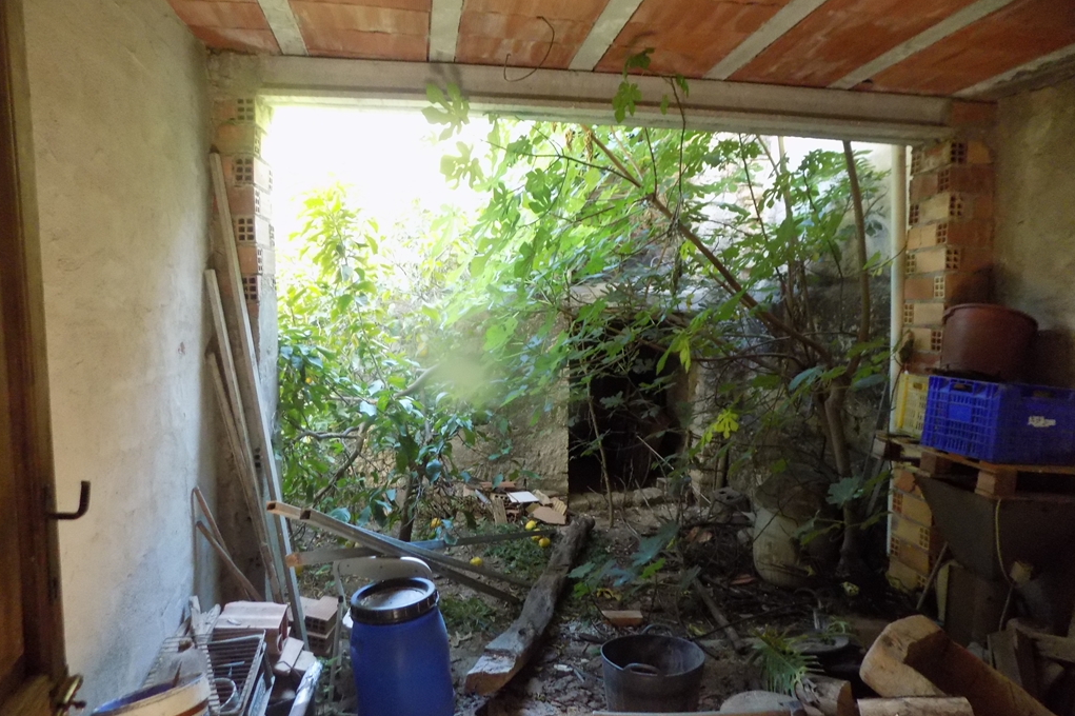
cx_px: 538
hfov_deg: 73.8
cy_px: 378
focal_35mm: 24
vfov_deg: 53.1
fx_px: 716
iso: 360
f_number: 3.1
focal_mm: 4
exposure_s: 1/30
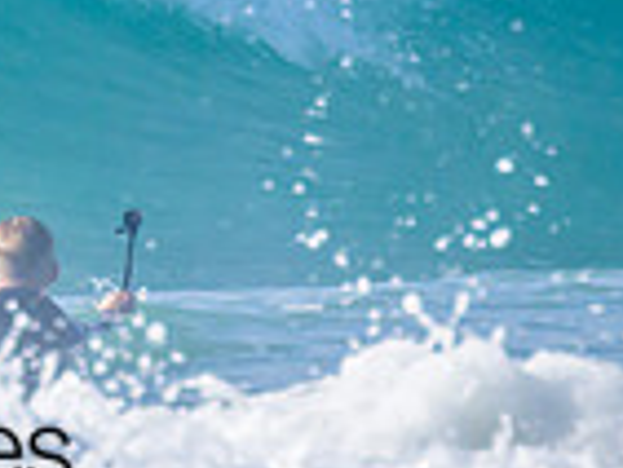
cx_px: -270
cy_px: -285
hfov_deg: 0.6
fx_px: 58451
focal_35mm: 3245
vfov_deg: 0.5
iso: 1250
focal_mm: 800
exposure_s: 1/2000
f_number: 11
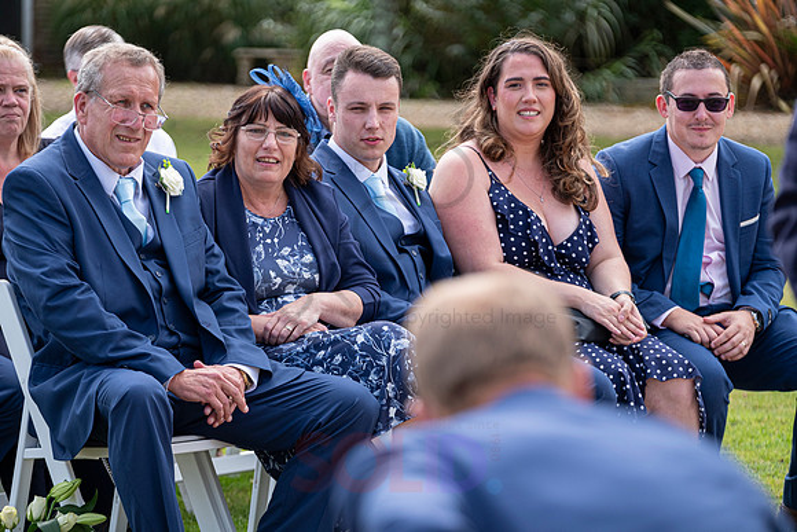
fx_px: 3831
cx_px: 398
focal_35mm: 173
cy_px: 266
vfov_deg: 7.9
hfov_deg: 11.9
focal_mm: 115
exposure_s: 1/1000
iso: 200
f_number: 2.8
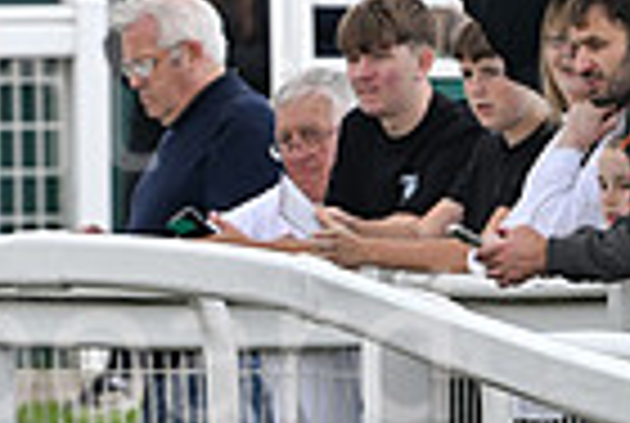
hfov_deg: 2.5
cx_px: -122
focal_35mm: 827
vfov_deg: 1.7
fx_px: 14503
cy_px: 389
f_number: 5
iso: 500
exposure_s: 1/1000
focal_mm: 200
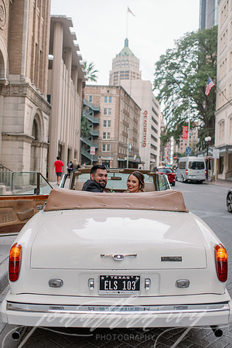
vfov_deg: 54.4
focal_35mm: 35
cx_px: 116
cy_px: 174
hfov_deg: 37.9
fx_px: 338
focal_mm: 35
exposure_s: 1/2000
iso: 160
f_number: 2.8
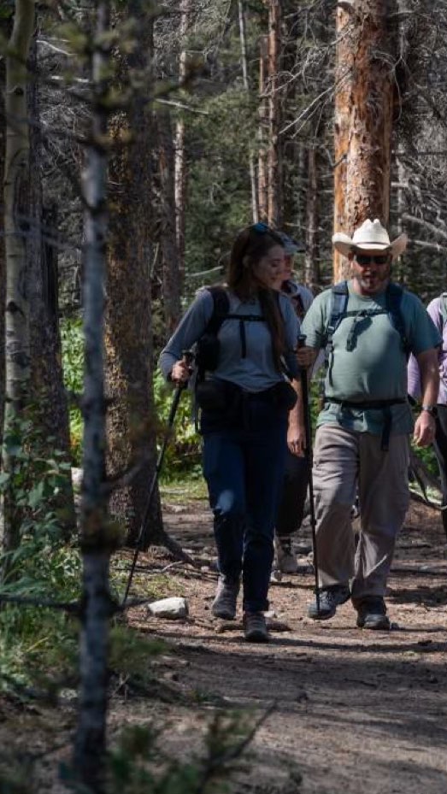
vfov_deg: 11.8
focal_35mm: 183
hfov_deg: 6.6
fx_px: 3854
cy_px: 397
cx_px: 427
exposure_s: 1/250
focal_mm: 116
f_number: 8
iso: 500
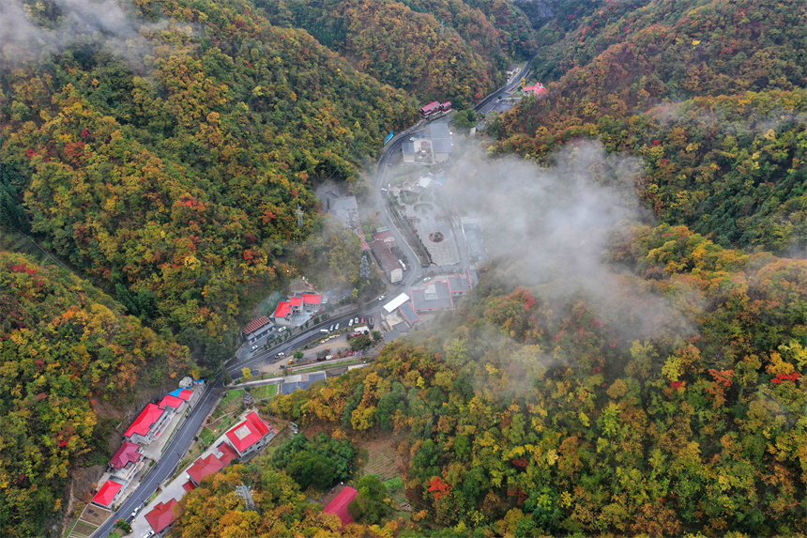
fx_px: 628
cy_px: 269
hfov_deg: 65.5
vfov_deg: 46.4
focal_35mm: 28
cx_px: 404
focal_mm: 10.26
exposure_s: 1/200
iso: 200
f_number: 5
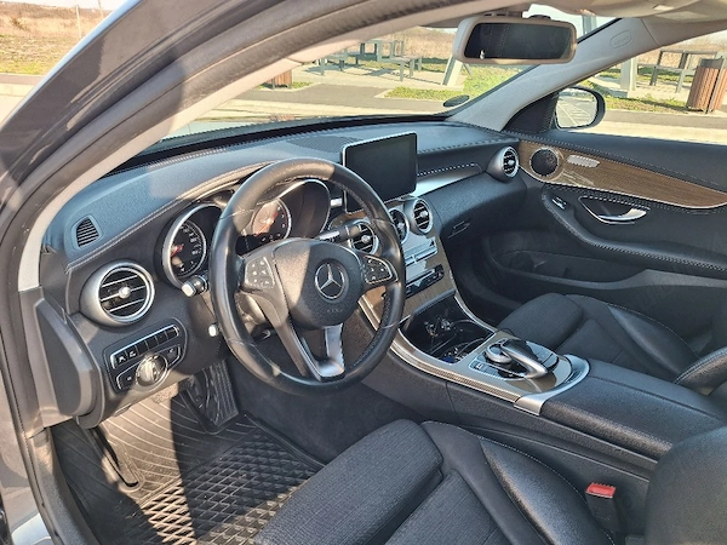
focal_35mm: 25
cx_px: 364
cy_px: 272
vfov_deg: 54.9
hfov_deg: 69.4
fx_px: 525
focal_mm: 4.69
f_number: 1.8
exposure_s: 1/161
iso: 32
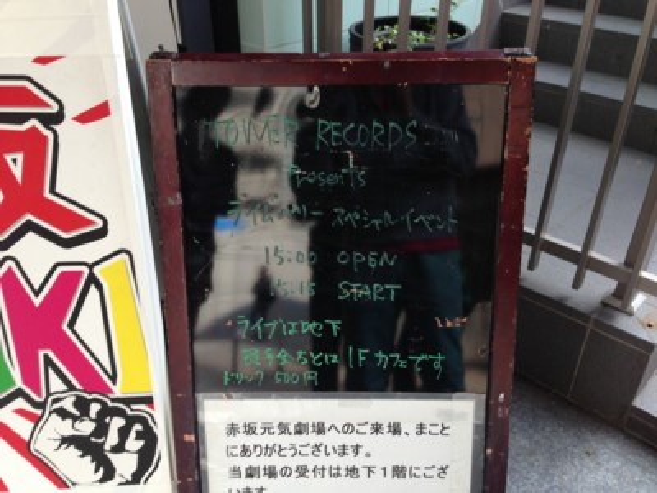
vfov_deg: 42.9
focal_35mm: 33
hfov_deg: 55.4
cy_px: 246
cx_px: 328
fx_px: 626
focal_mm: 4.13
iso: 64
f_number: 2.4
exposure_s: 1/120
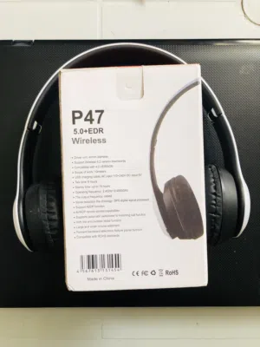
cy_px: 174
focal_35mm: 28
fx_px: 280
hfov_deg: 49.7
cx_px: 130
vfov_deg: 63.4
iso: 40
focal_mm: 3.99
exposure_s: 1/15
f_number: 1.8
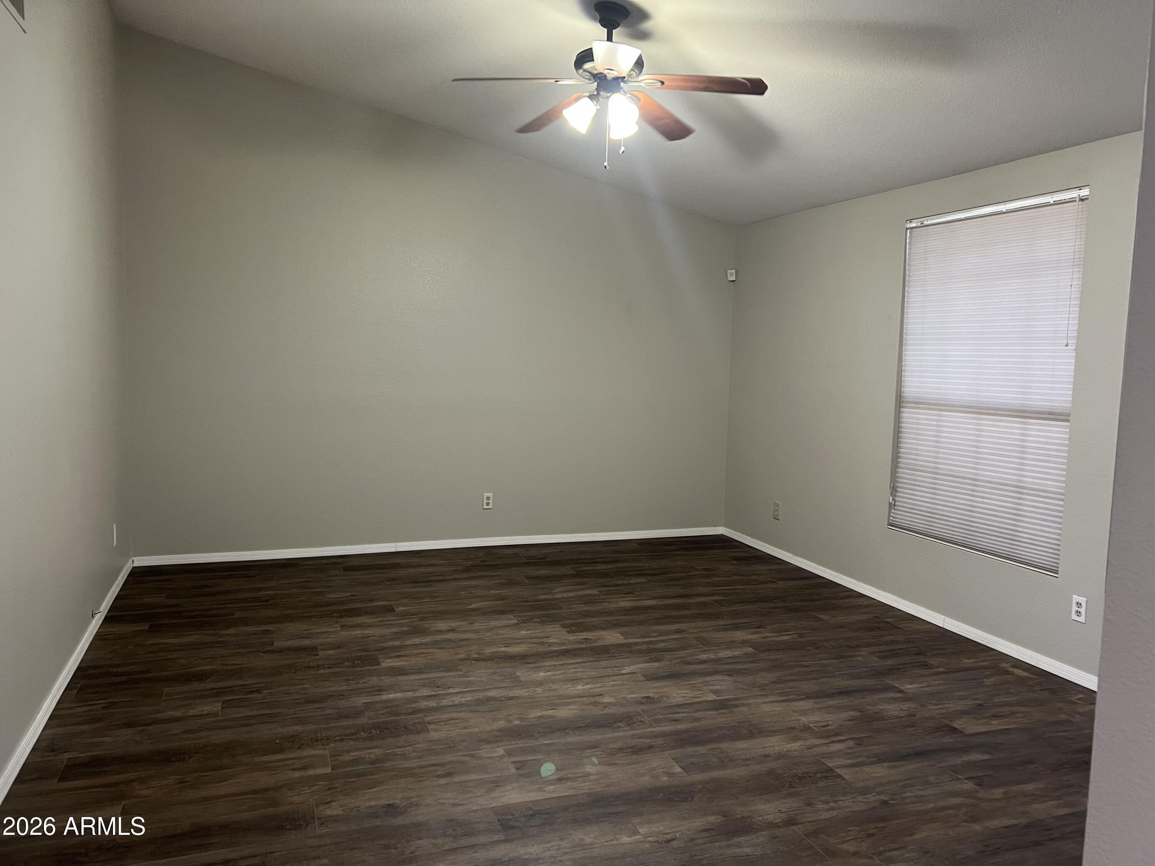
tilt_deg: -5.3
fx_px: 868
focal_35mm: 26
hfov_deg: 67.3
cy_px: 433
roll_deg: -2.2
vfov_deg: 53.1
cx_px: 578
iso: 200
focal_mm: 5.7
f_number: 1.5
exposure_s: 1/60
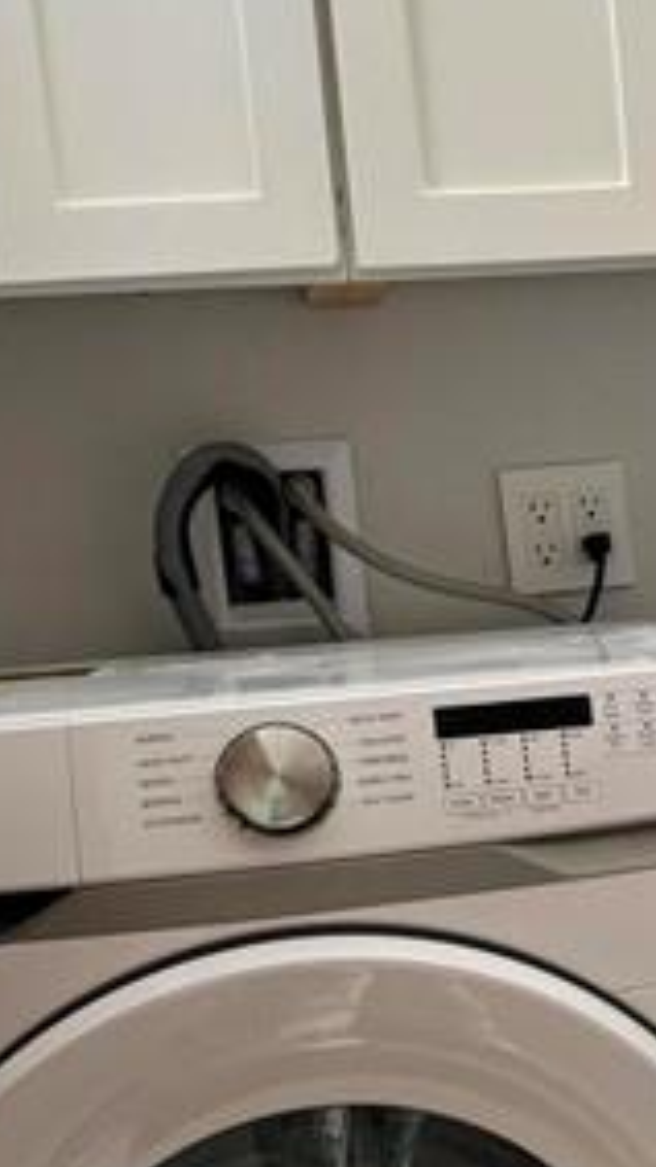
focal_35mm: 77
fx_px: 2383
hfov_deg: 14.9
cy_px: 742
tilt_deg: -6.5
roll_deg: +3.2
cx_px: 875
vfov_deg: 27.4
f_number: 1.6
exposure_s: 1/60
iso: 160
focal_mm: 5.96
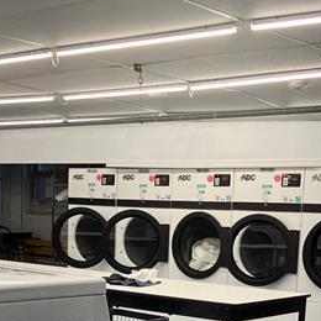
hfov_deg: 23.6
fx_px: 766
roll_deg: -2.0
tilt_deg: -8.4
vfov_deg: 22.6
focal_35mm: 73
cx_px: 130
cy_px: 336
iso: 40
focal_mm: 3.99
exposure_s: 1/120
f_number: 1.8
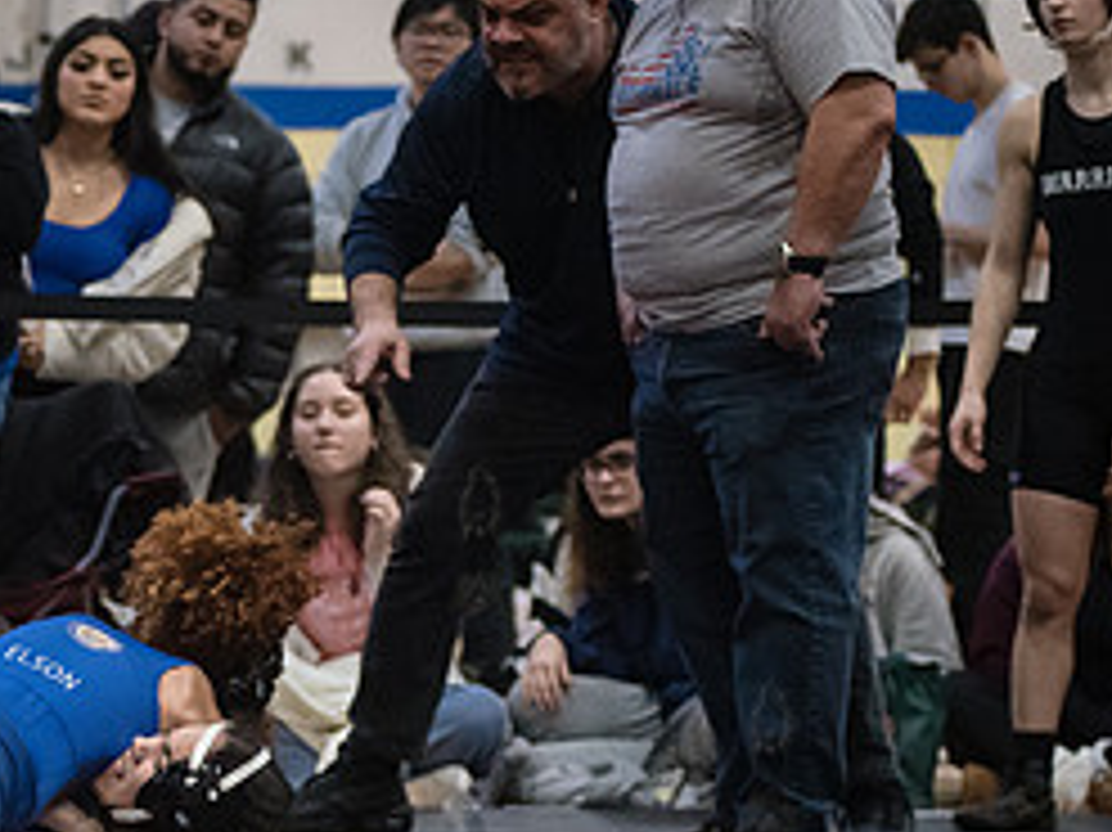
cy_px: 753
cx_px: -104
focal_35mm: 194
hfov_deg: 10.1
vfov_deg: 7.6
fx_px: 6229
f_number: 3.5
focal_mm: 86
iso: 8000
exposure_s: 1/500
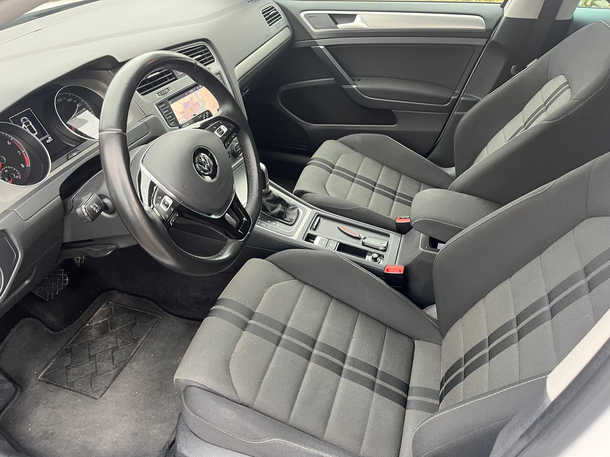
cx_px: 305
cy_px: 228
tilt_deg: -36.8
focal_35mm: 26
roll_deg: +1.8
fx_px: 458
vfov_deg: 53.1
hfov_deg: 67.3
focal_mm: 5.1
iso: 125
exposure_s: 1/70
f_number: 1.6
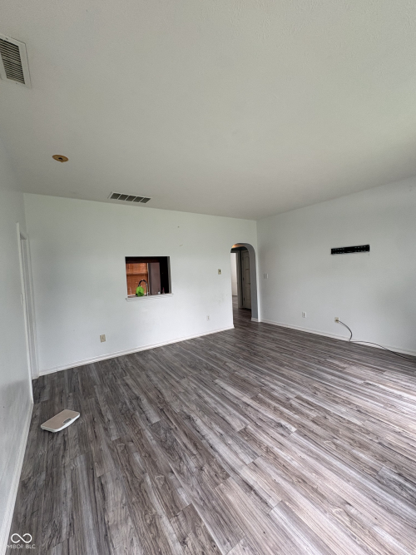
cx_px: 208
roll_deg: +2.5
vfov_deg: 102.1
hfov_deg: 85.7
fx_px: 224
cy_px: 278
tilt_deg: -1.6
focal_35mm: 14
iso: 160
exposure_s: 1/99
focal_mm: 2.22
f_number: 2.2
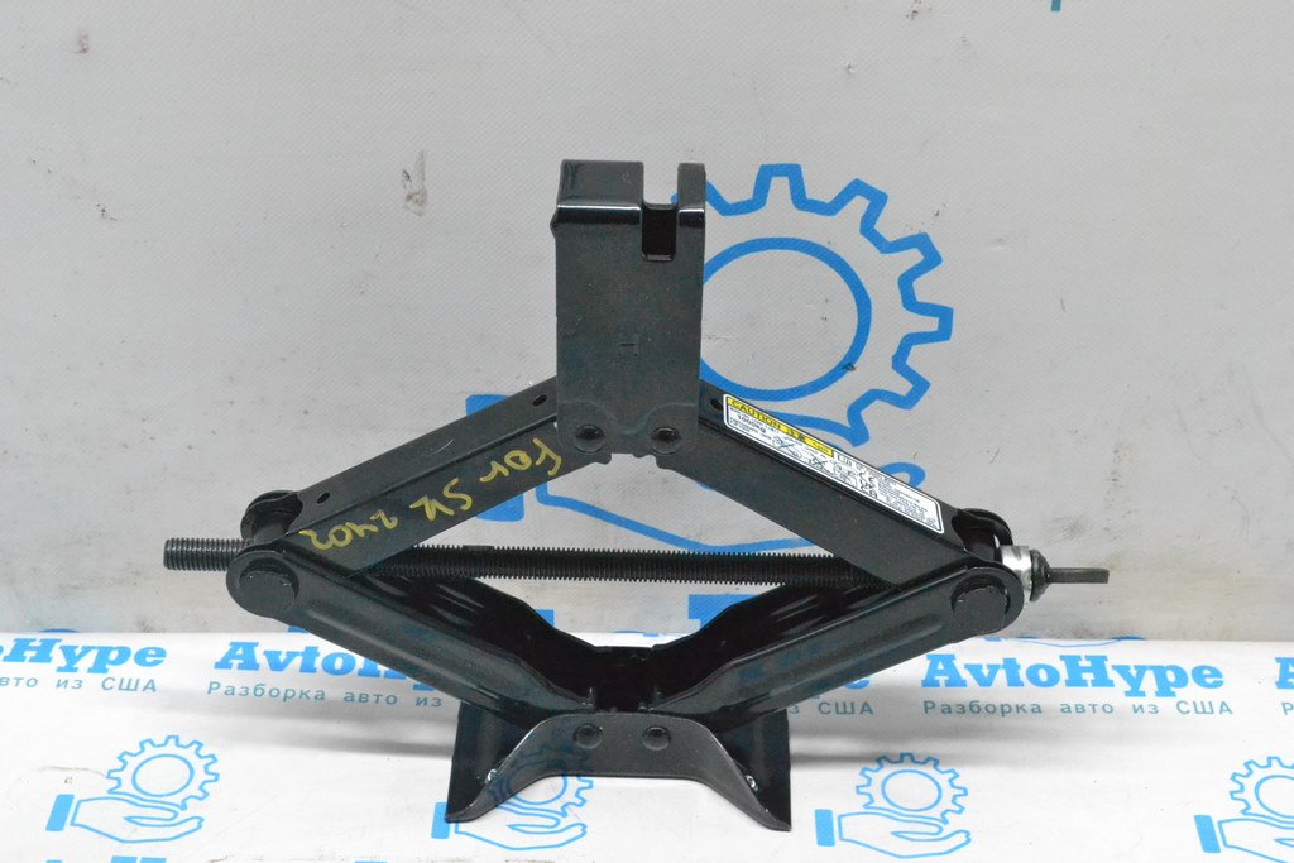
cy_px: 432
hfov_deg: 35.0
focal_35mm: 57
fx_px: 2049
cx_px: 647
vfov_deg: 23.8
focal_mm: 38
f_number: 9
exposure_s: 1/160
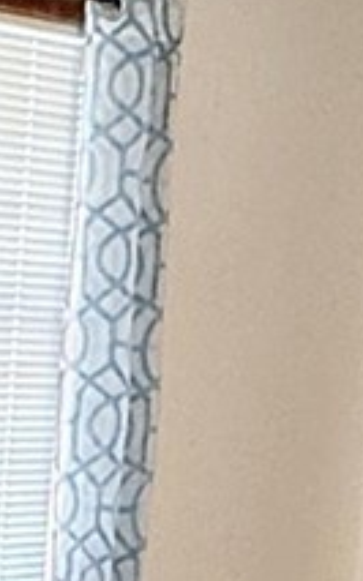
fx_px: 2122
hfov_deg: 9.3
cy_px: 966
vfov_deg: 14.2
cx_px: -317
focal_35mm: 134
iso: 200
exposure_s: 1/60
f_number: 2.2
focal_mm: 2.2
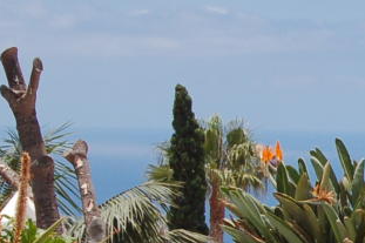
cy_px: 273
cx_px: 561
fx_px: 2624
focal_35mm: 259
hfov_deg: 7.8
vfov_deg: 5.3
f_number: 11
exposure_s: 1/500
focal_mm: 42
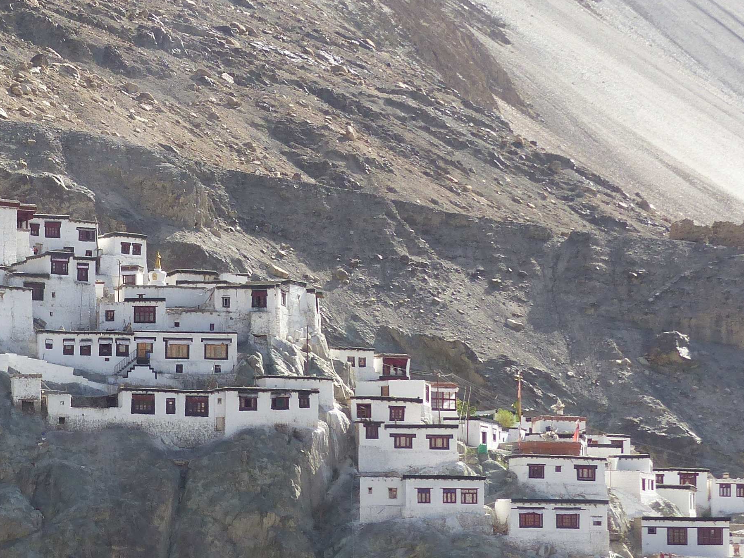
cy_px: 133
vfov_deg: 9.3
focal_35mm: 160
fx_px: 3439
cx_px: 108
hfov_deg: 12.3
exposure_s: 1/500
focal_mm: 13
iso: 100
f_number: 4
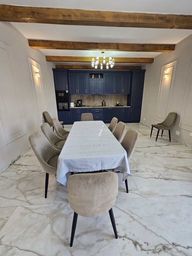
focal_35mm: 13
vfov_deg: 106.2
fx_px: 96
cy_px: 128
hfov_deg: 89.9
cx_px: 96
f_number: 2.2
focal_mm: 2.2
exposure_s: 1/71
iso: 125
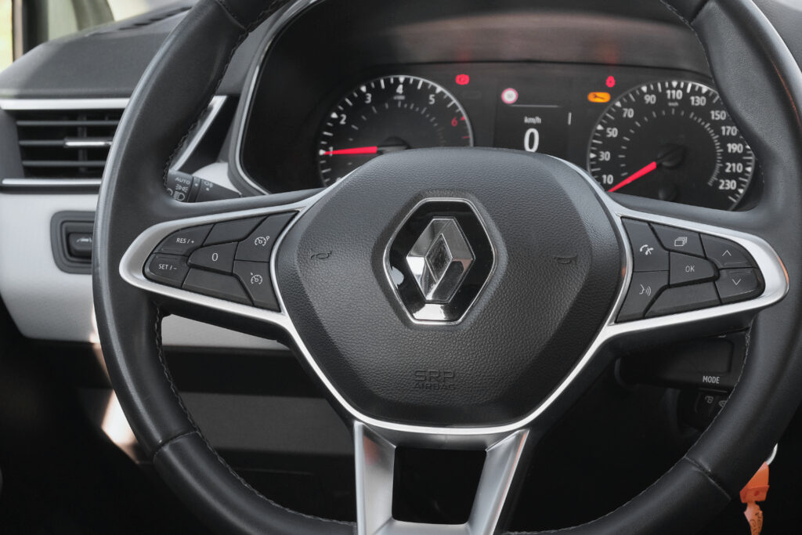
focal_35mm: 68
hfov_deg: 29.7
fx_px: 1515
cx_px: 401
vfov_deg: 20.0
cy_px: 268
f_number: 9
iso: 2000
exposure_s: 1/80
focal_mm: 45
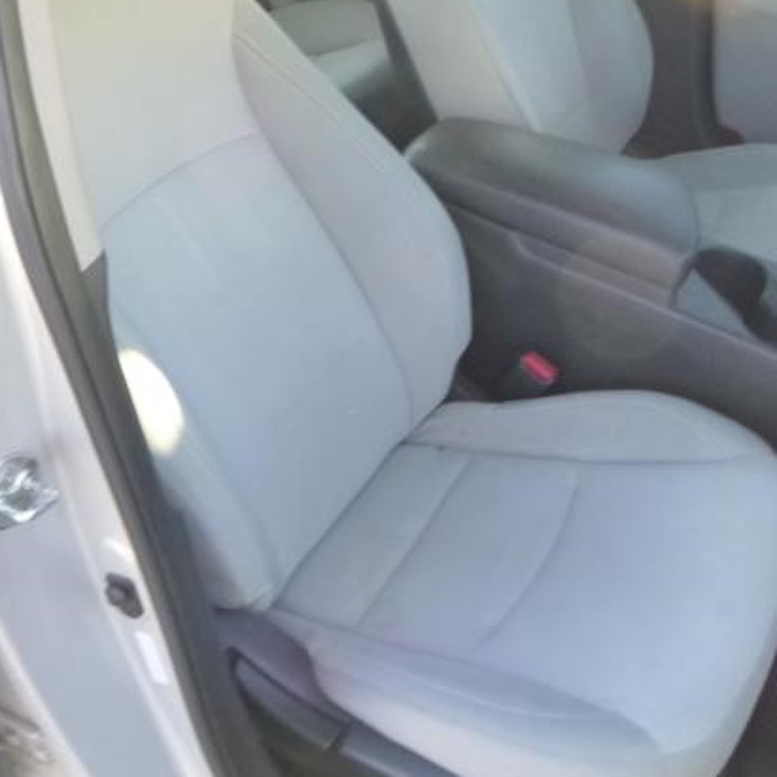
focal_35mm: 43
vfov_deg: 39.1
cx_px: 444
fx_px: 1092
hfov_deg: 39.1
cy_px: 361
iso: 400
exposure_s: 1/60
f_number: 3.9
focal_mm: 4.5
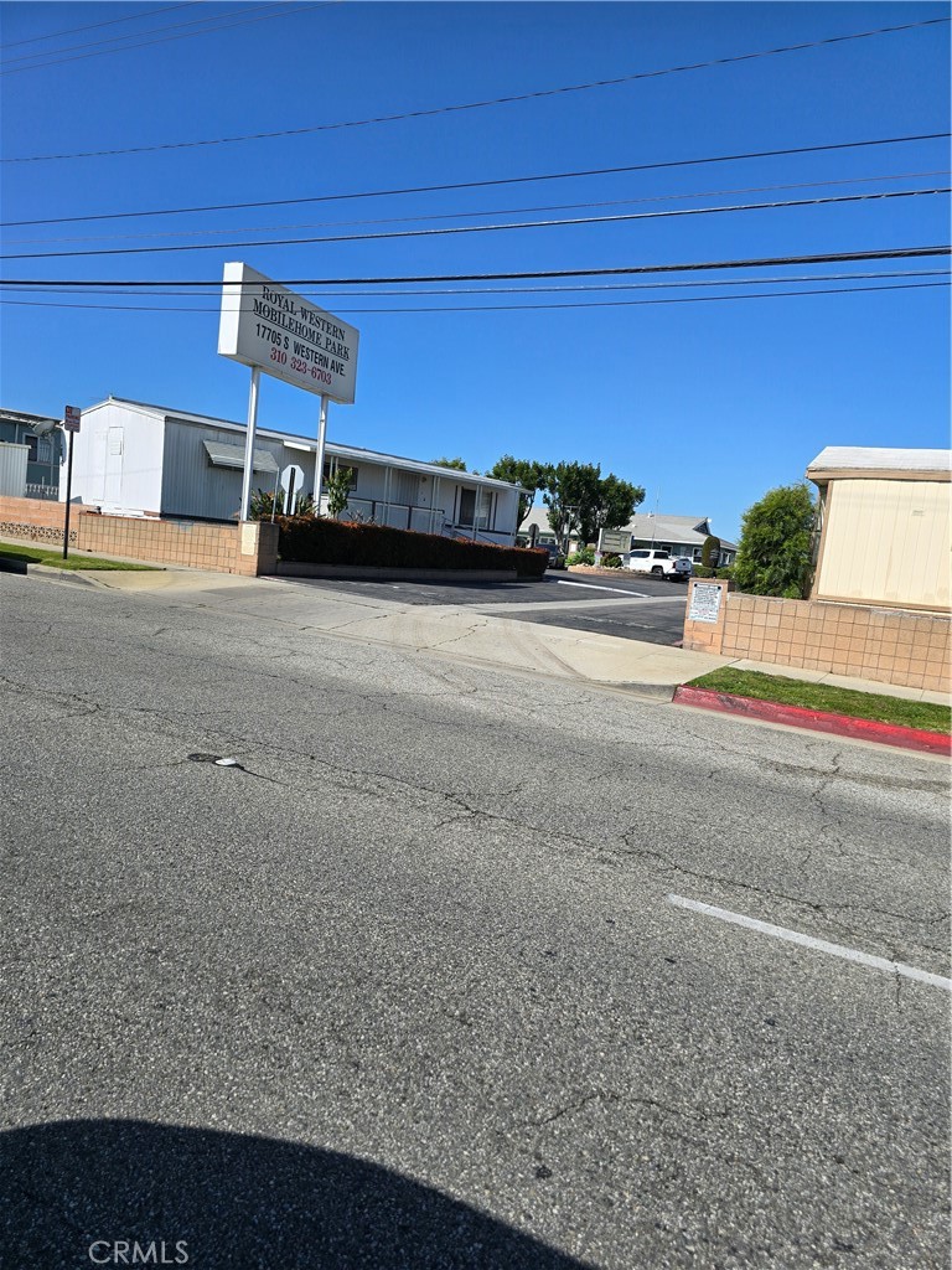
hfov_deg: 58.9
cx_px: 476
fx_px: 843
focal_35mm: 23
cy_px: 635
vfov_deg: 73.9
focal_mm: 6.3
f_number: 1.7
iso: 12
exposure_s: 1/1019
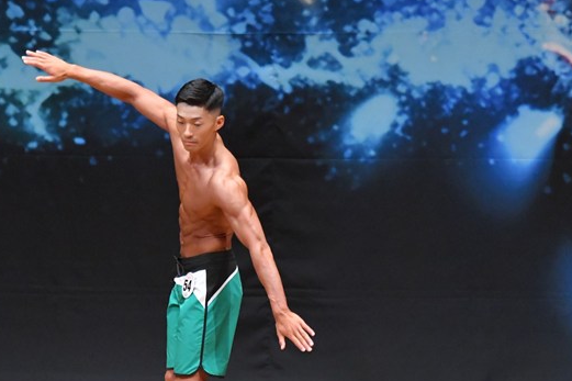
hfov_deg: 5.1
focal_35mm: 402
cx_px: 234
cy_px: 276
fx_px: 6385
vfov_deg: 3.4
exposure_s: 1/400
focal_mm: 180
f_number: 5.6
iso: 8000
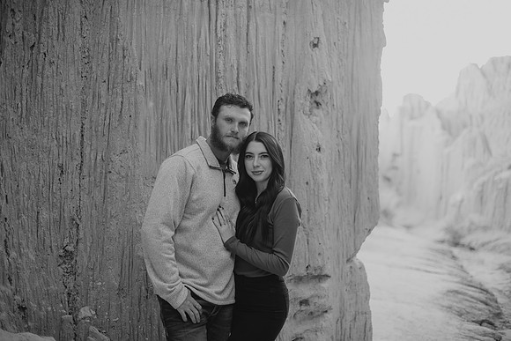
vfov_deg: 27.0
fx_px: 710
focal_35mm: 50
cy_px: 170
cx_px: 256
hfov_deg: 39.6
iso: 100
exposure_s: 1/125
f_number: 2
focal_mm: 50
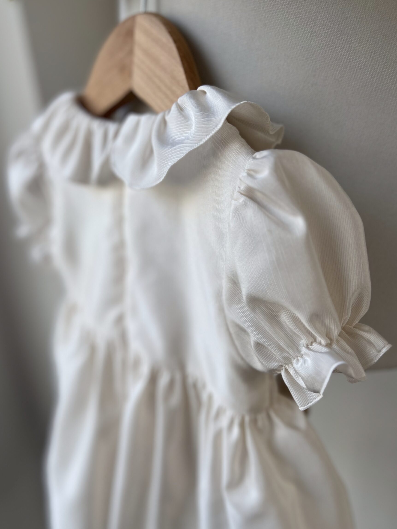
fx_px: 443
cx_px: 184
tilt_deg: -25.3
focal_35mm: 29
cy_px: 272
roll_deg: +5.1
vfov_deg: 61.7
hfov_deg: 48.2
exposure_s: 1/932
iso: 50
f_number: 1.5
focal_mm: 5.7
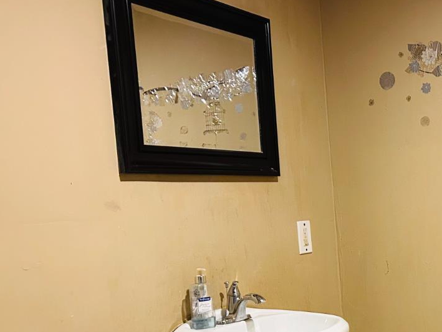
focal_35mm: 55
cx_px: 436
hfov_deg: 32.3
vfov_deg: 25.9
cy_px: 287
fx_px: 702
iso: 320
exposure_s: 1/60
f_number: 1.5
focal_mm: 5.7
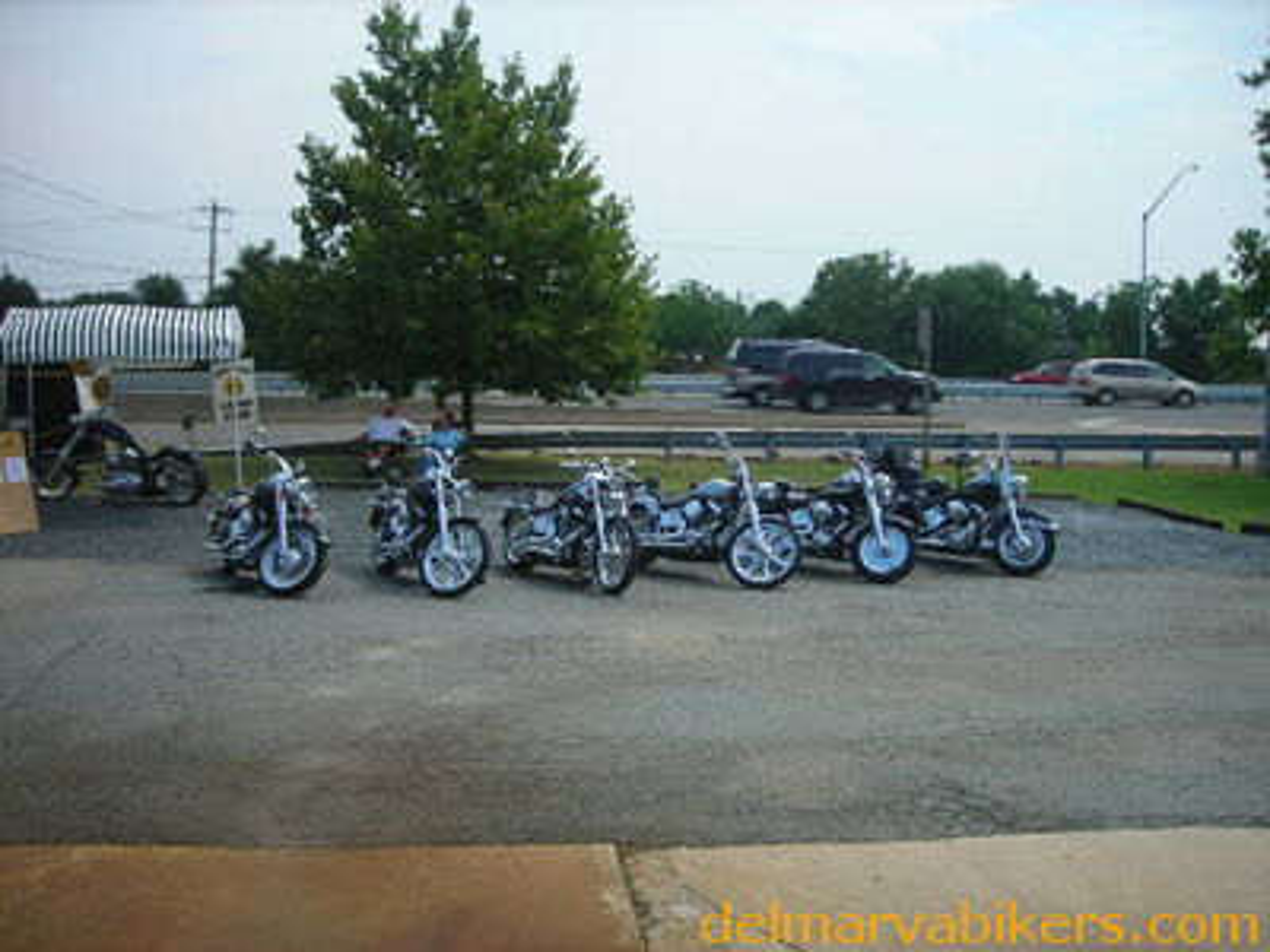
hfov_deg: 49.0
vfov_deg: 37.7
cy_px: 476
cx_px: 635
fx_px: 1394
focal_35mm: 38
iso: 50
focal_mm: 6.3
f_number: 6.4
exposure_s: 1/140
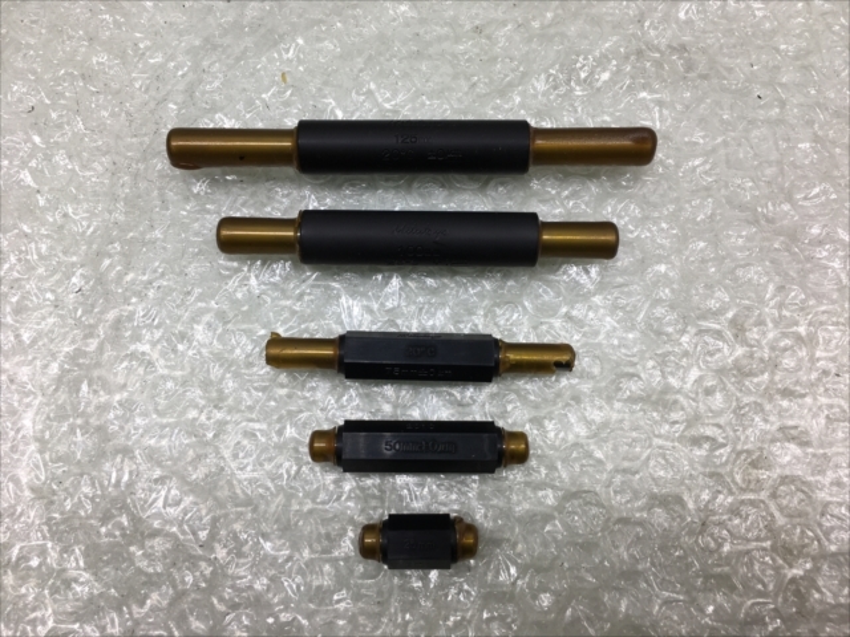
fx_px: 712
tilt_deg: -74.2
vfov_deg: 48.2
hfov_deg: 61.7
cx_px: 425
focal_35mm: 29
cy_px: 318
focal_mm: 4.15
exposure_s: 1/120
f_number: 2.2
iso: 32
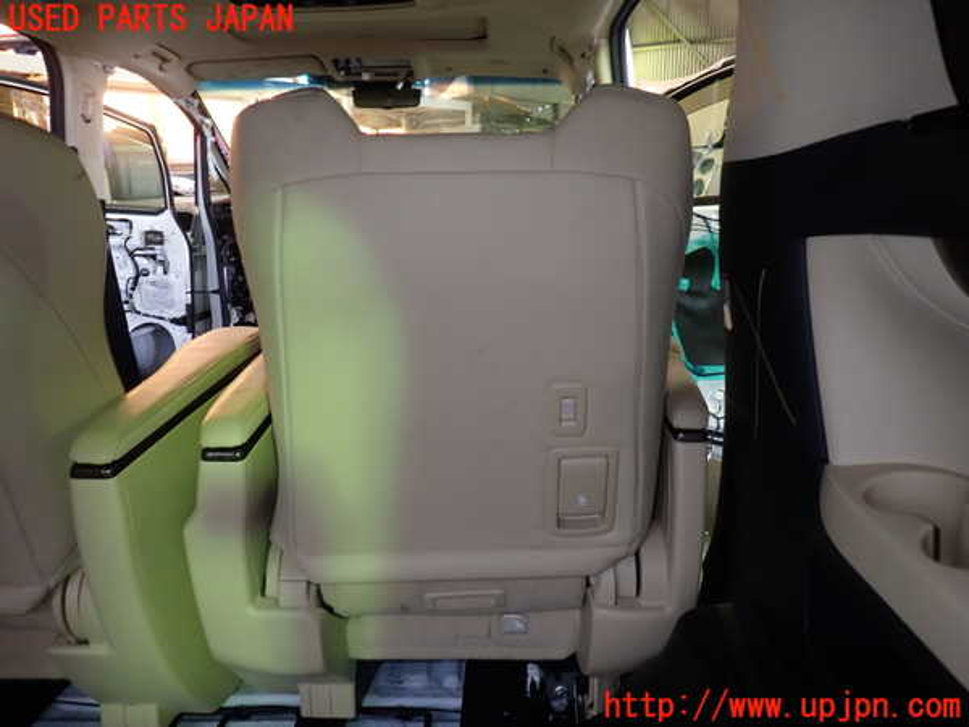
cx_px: 484
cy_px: 364
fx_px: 700
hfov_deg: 69.4
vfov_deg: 54.9
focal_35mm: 25
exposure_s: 1/30
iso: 200
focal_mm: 4.5
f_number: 2
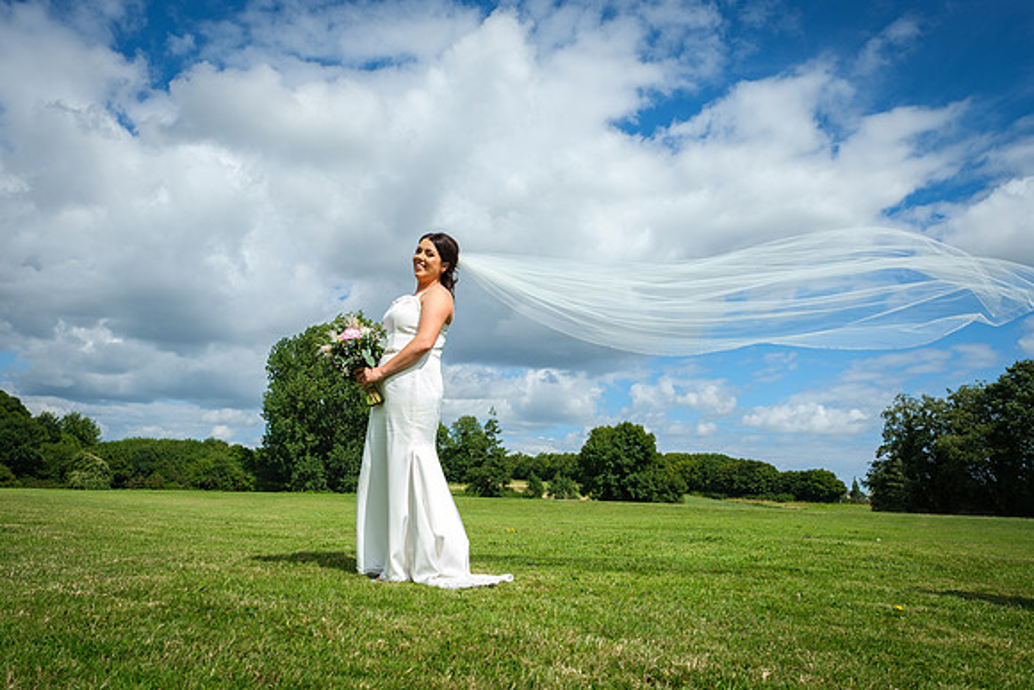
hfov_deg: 72.4
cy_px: 345
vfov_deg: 52.1
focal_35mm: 25
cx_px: 510
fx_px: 706
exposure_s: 1/500
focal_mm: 16
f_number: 5.6
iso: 160
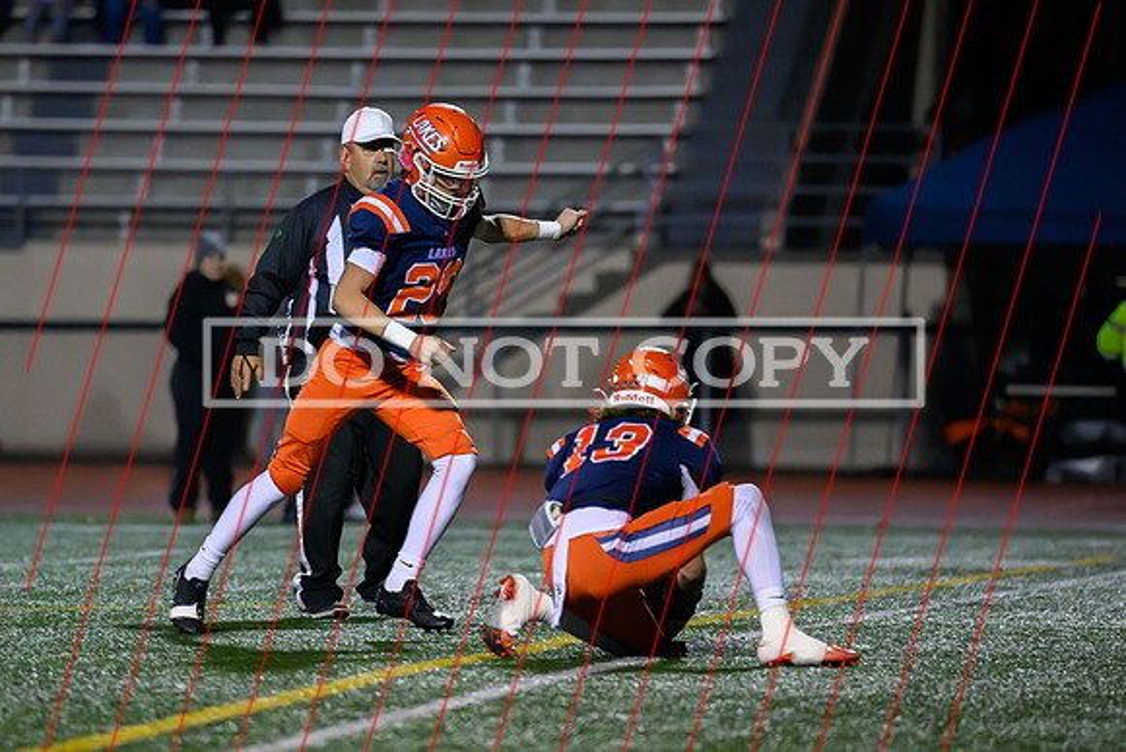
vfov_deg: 4.4
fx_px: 9851
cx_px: 334
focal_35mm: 315
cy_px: 375
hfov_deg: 6.5
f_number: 2.8
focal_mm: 200
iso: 16000
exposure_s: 1/1250
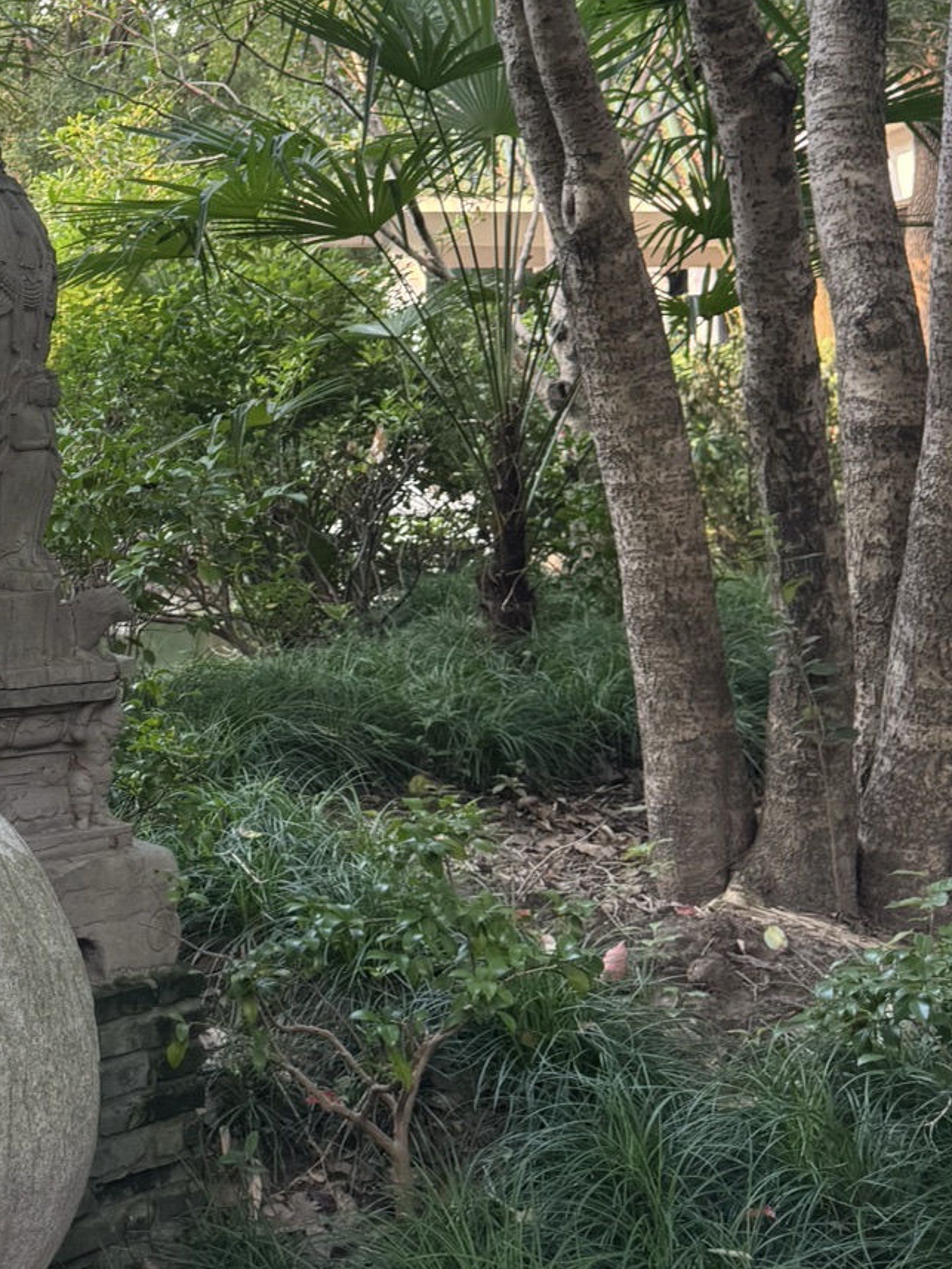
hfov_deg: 24.5
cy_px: 195
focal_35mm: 56
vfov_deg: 33.0
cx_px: -67
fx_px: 2053
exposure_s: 1/121
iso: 80
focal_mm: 6.76
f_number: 1.78
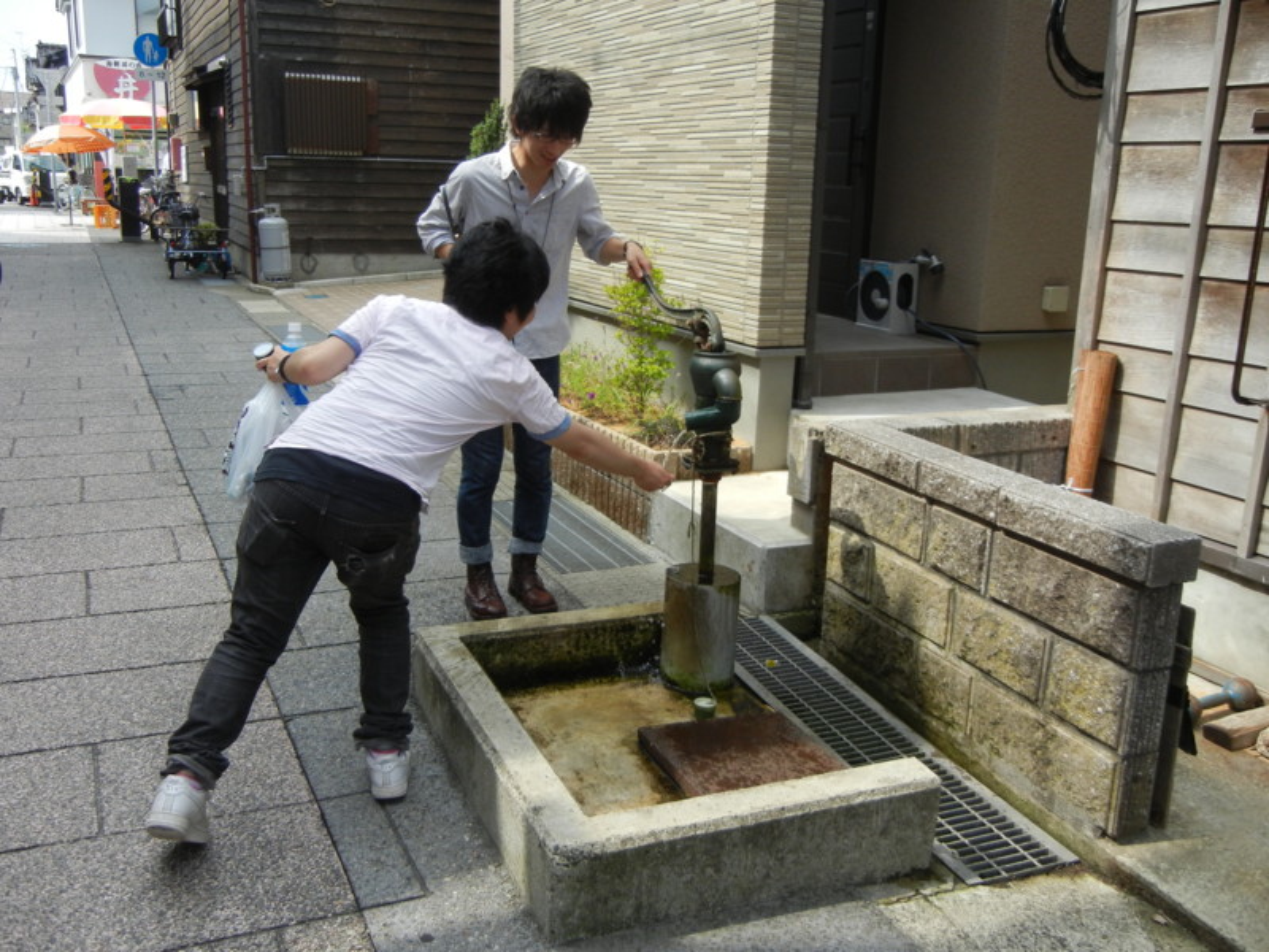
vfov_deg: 41.8
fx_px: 1246
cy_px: 476
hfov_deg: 54.0
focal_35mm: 34
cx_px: 634
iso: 160
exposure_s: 1/544
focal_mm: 6.2
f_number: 3.6
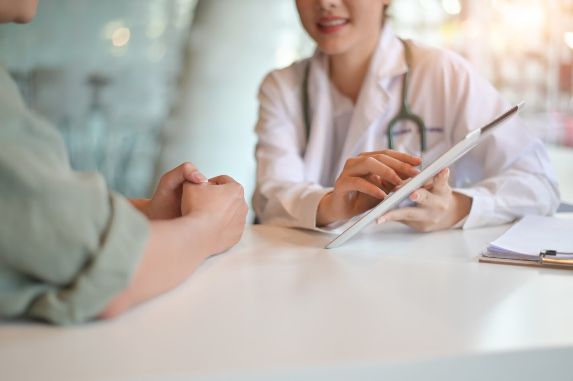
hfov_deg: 39.6
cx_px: 286
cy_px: 190
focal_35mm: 50
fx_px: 795
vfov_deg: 27.0
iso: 800
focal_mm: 50
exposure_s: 1/500
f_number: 1.8
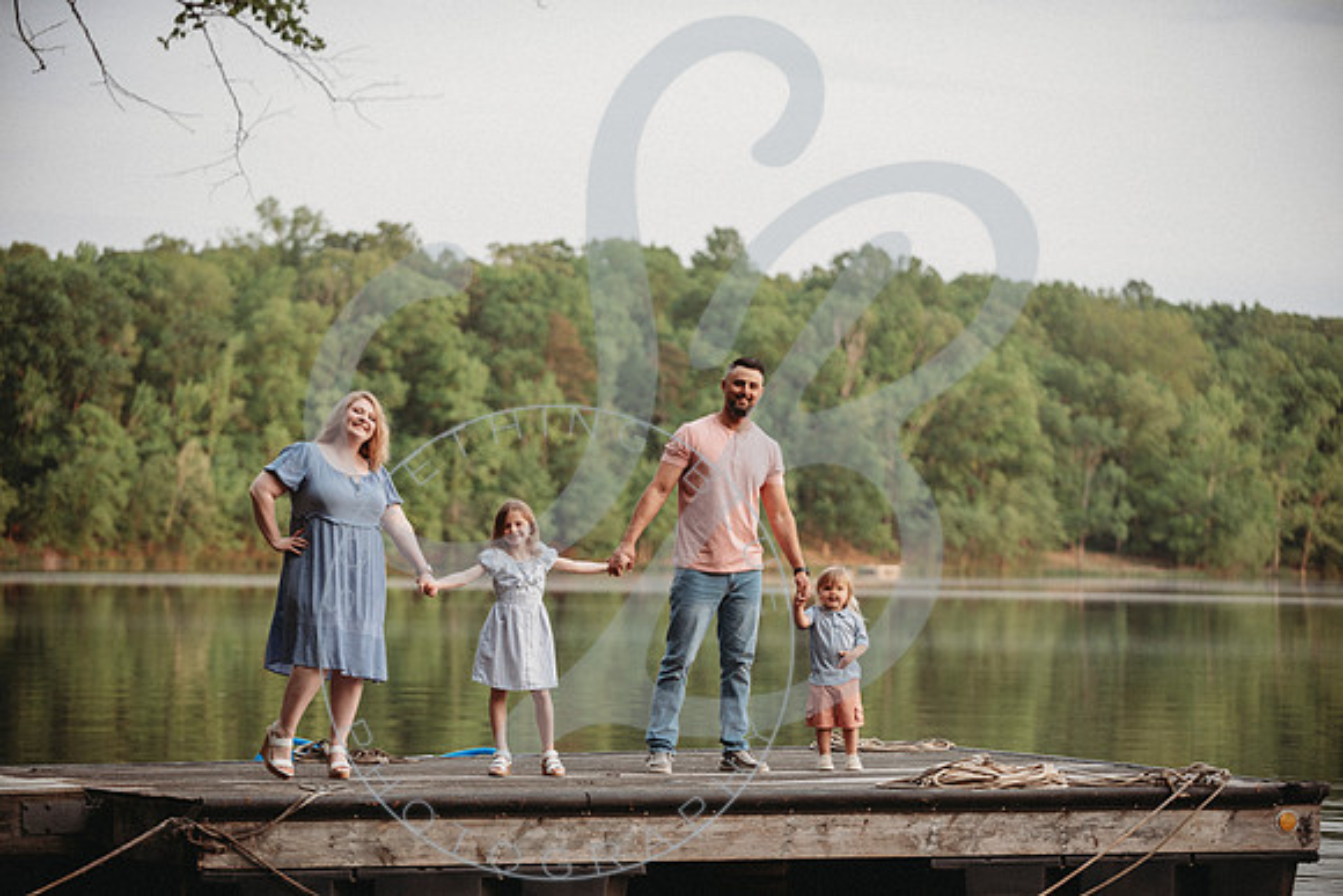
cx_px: 675
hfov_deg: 17.5
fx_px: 4371
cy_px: 448
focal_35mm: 117
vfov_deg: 11.7
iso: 250
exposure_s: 1/200
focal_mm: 116
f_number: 2.8
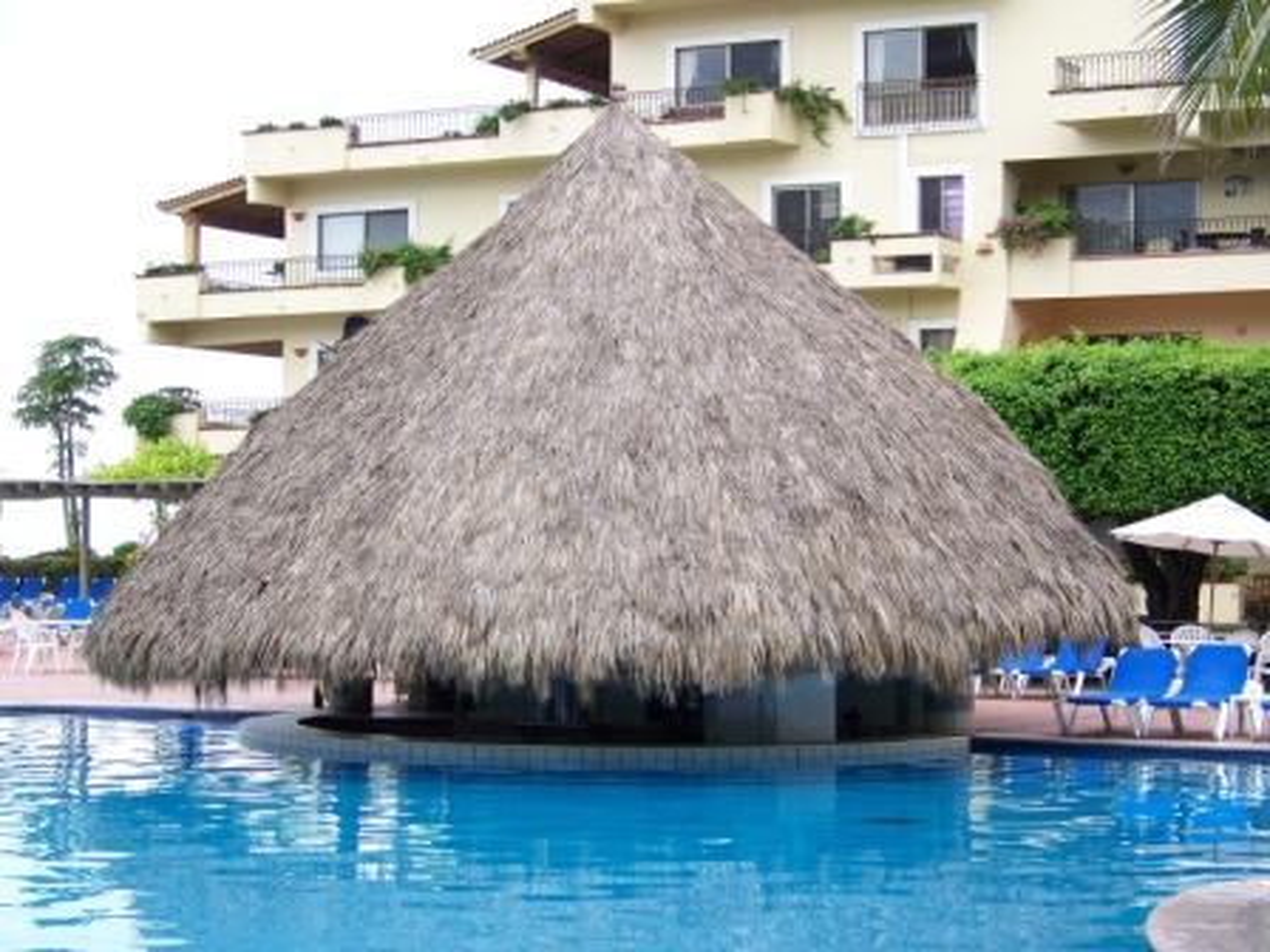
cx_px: 635
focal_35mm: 78
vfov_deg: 18.9
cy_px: 476
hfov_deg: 25.0
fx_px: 2862
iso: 64
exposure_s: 1/125
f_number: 3.2
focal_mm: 13.2
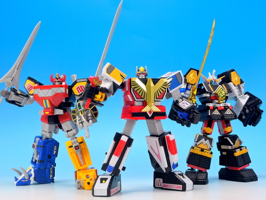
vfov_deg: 24.4
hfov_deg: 32.2
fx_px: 461
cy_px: 100
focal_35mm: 60
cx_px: 133
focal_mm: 12.8
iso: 80
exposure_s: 1
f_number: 6.5
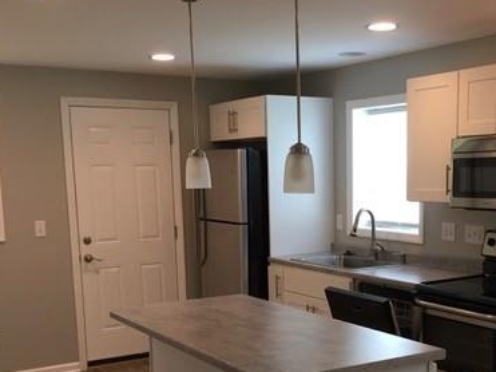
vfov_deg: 28.6
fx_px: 716
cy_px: 285
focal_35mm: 50
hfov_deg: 37.9
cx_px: 313
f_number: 2.2
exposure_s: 1/30
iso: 50
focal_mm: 4.15
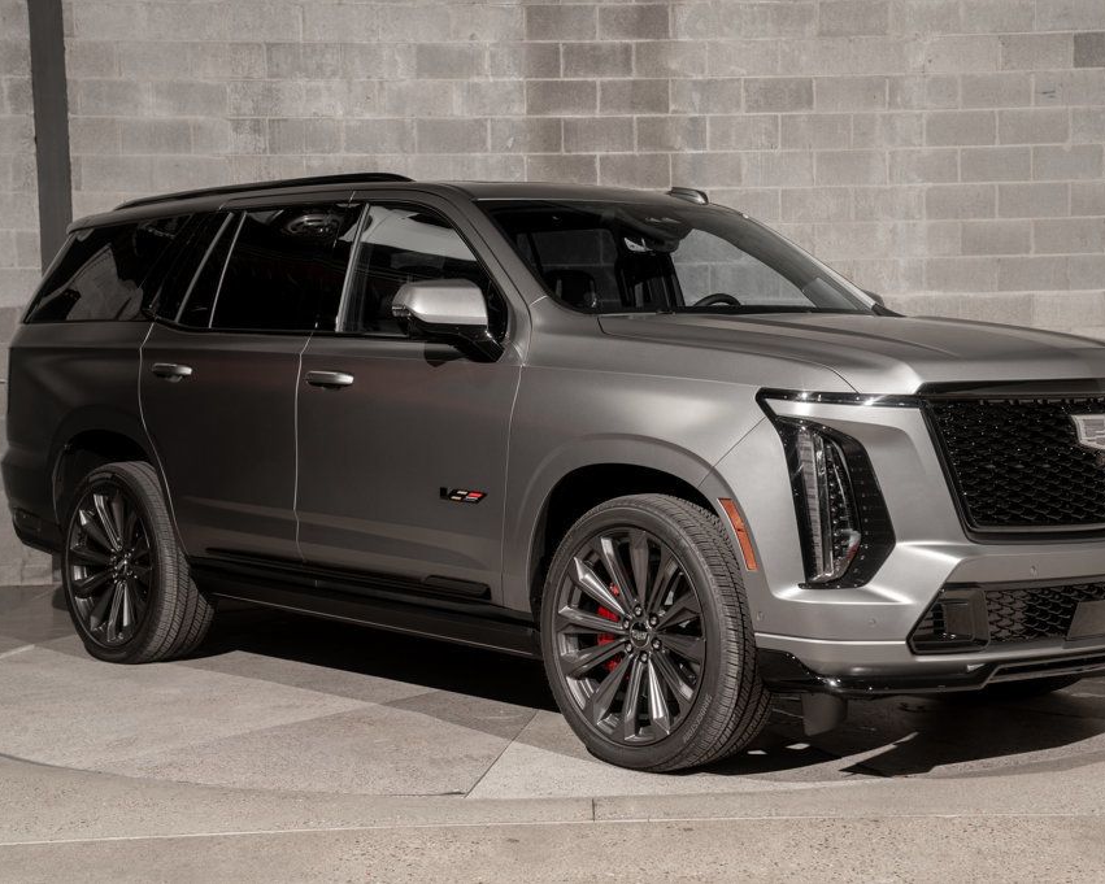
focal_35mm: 61
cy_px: 442
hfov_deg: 30.9
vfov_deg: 25.0
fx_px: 1995
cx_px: 614
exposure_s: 1/50
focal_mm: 54
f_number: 5
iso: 250
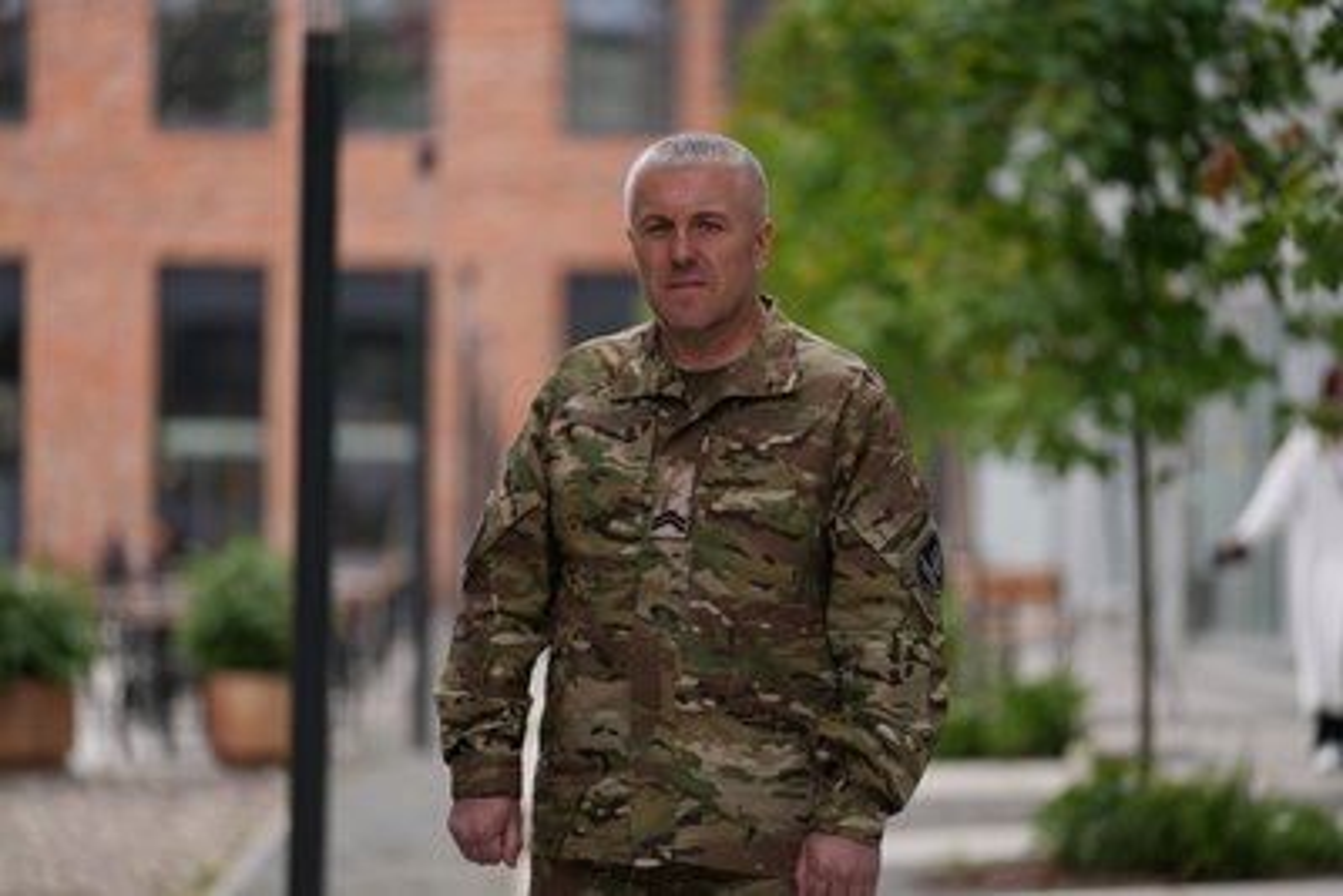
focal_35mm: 154
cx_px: 672
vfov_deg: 8.9
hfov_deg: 13.3
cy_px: 448
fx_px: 5747
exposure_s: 1/3200
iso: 320
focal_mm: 154
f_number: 2.8
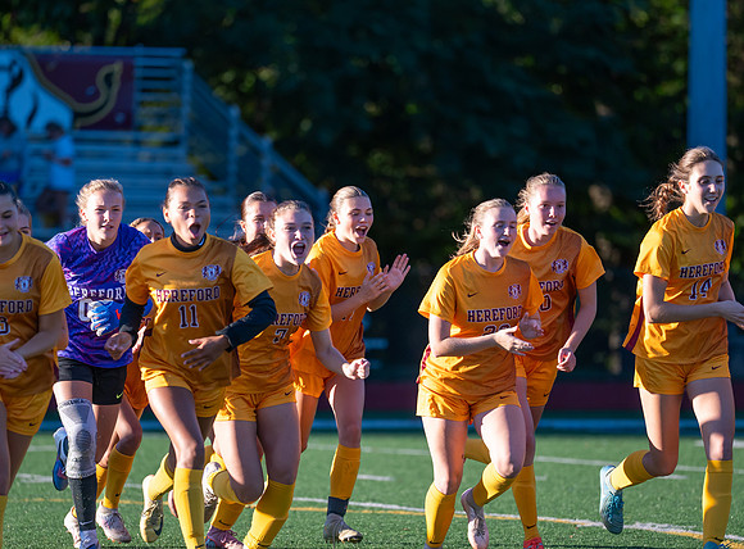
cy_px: 334
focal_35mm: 326
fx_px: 6972
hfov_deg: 6.1
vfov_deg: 4.5
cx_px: 348
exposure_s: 1/2000
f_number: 2.8
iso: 250
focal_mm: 200
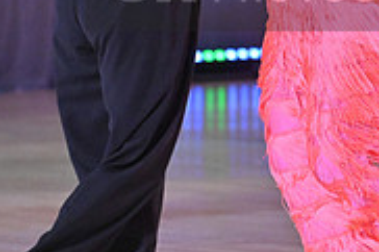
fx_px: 4523
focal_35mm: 430
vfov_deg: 3.2
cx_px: 312
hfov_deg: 4.8
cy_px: -24
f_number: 5
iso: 4000
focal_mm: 135
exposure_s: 1/500
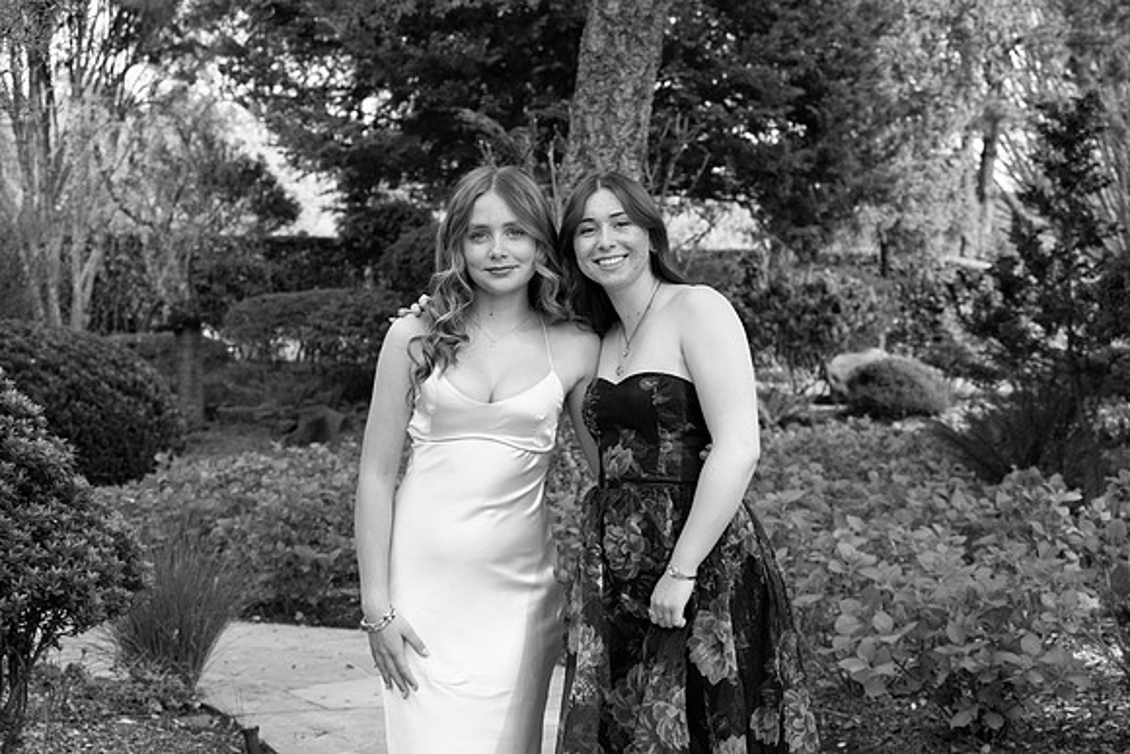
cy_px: 377
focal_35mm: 65
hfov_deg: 31.0
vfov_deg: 20.9
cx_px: 565
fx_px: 2041
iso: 1250
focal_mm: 65
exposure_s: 1/800
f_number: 7.1
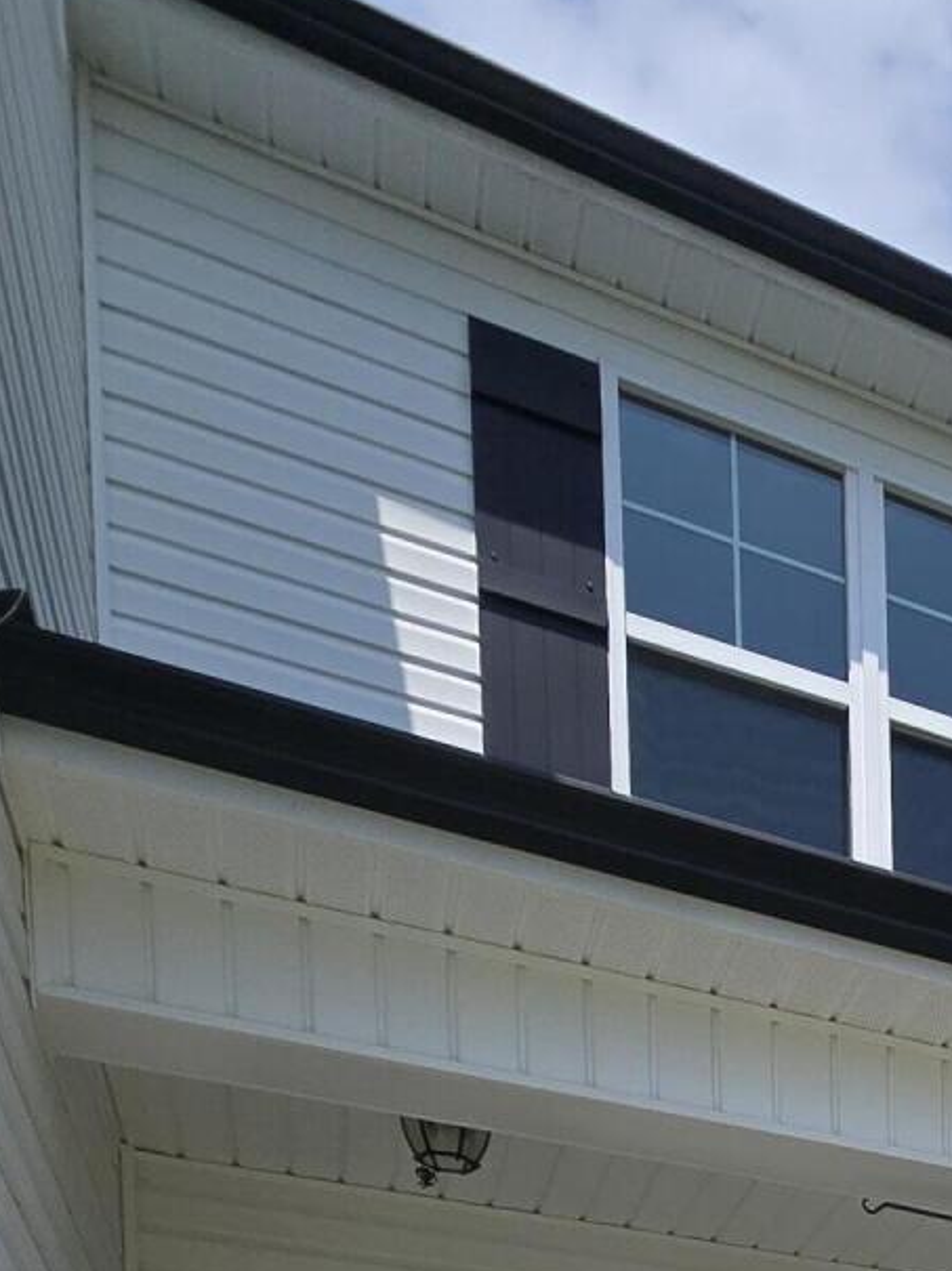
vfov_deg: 28.5
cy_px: 1903
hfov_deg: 26.2
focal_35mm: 43
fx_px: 1578
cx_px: 1362
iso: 50
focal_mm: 2.2
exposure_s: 1/3151
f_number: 2.2
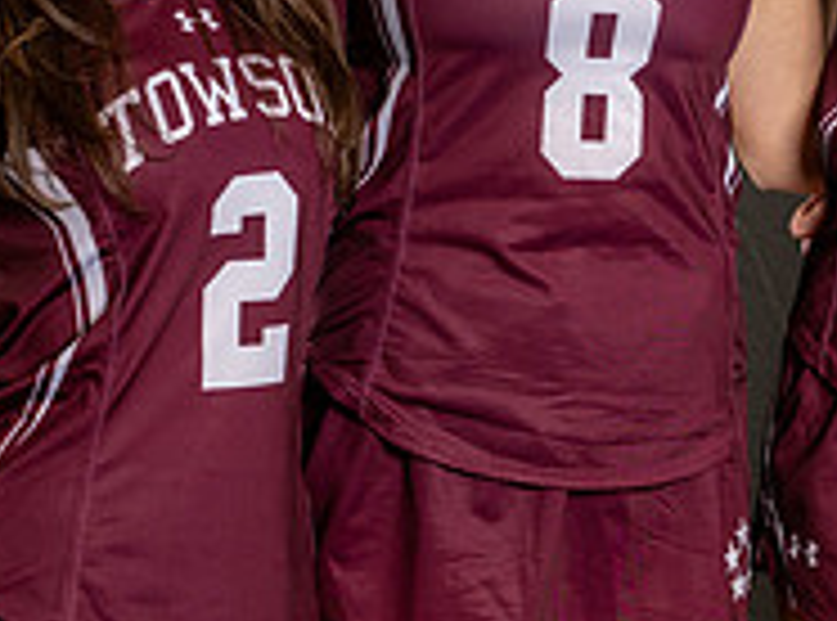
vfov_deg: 5.1
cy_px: 47
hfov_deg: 6.8
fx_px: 7009
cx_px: 1123
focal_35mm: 291
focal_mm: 79
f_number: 4
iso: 250
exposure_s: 1/200
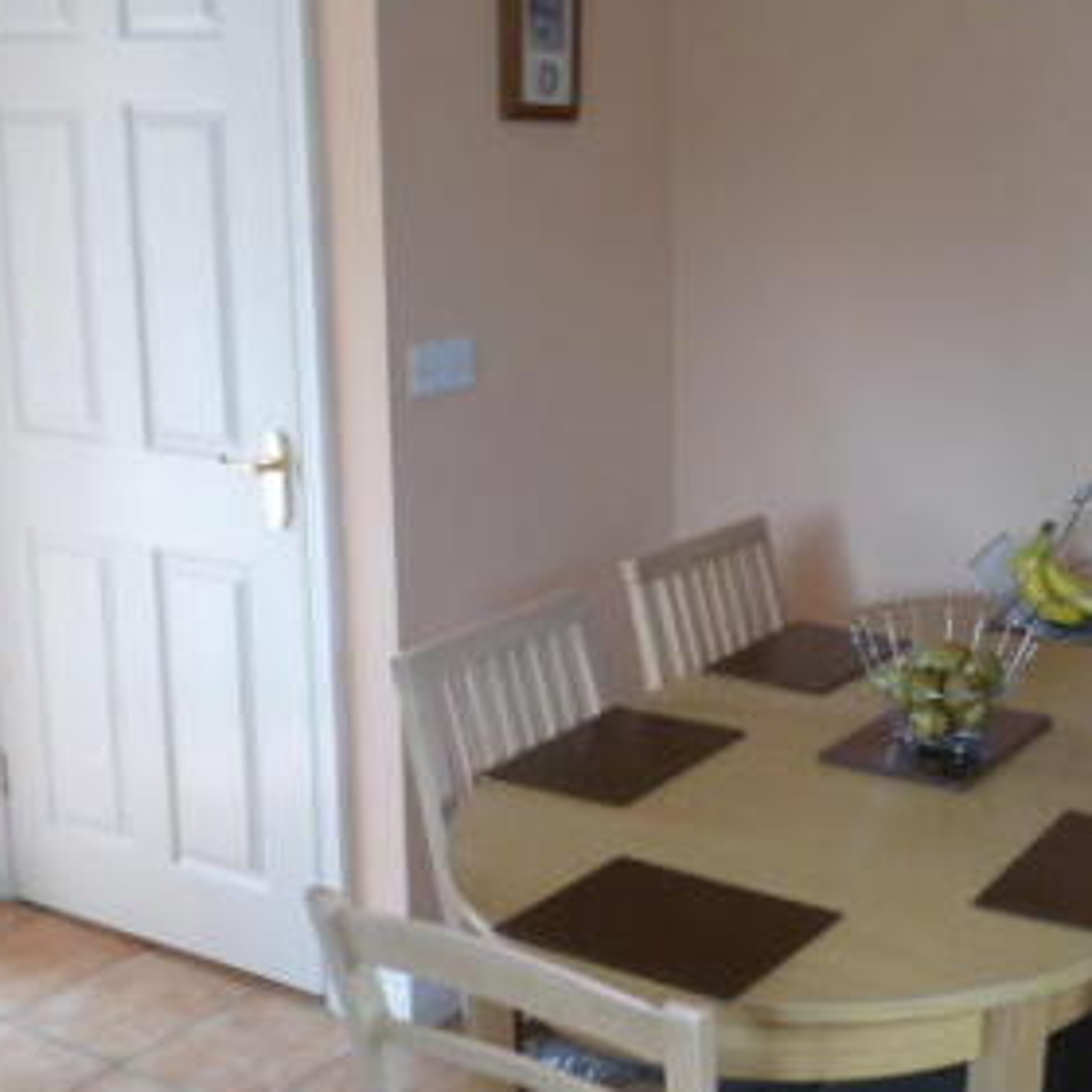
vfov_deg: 36.7
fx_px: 1642
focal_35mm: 46
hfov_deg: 35.2
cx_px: 926
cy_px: 443
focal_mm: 4.4
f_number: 2.8
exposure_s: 1/30
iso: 160
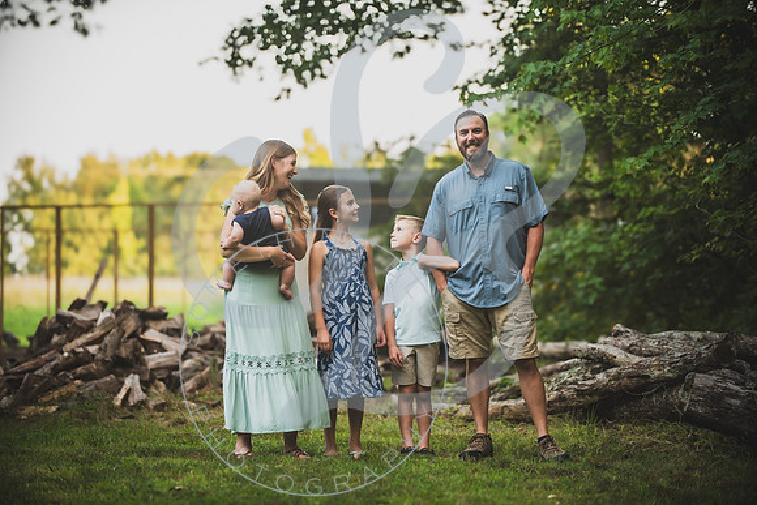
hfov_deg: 16.4
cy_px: 252
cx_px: 378
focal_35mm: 125
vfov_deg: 11.0
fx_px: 2629
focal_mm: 125
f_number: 2.8
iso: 500
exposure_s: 1/250
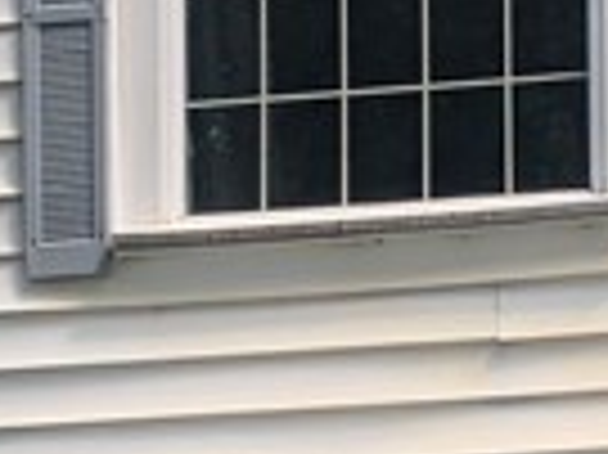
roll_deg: +2.0
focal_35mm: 213
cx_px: 347
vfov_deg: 6.9
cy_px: 701
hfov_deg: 9.3
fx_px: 3738
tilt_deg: +8.4
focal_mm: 3.99
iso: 20
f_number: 1.8
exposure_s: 1/484
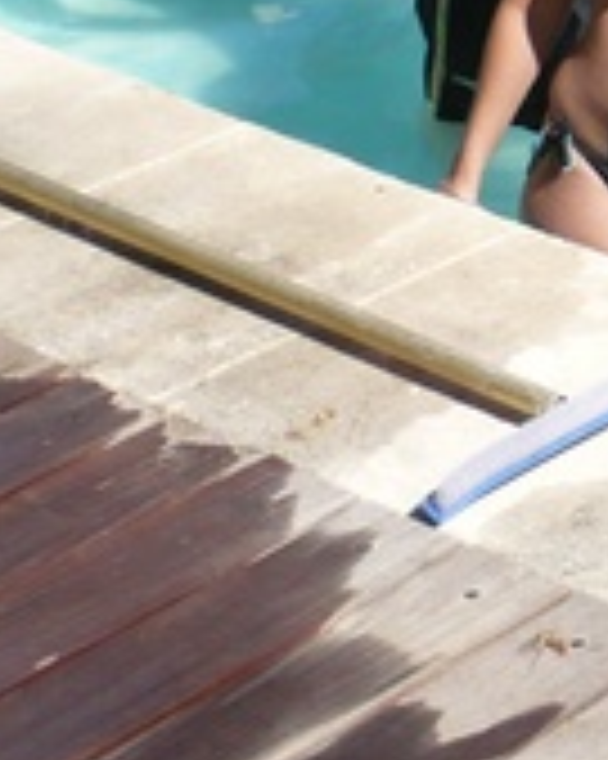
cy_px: -567
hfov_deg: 9.0
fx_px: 3647
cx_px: 1148
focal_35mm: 162
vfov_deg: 11.2
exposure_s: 1/160
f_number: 8
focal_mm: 5.8
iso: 100
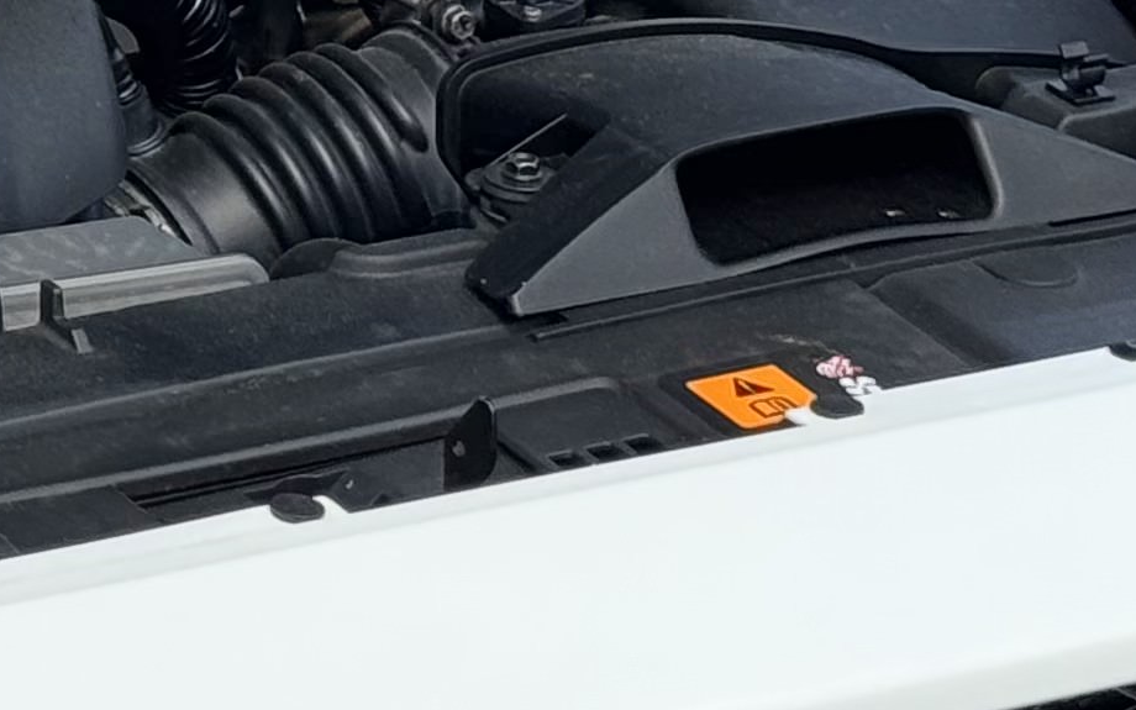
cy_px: -1077
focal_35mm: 223
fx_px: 6904
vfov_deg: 5.6
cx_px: -547
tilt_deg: -10.1
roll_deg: -2.0
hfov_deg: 9.2
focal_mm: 6.76
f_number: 1.78
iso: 64
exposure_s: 1/1923
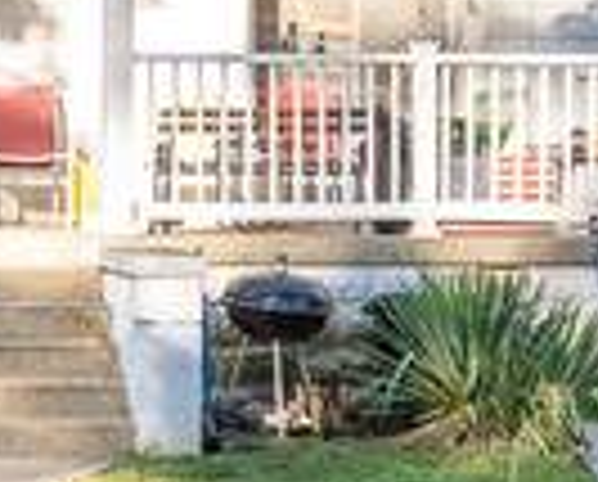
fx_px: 2873
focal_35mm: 162
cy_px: 160
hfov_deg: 11.5
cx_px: -252
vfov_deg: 9.6
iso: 100
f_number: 5.6
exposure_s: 1/100
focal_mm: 18
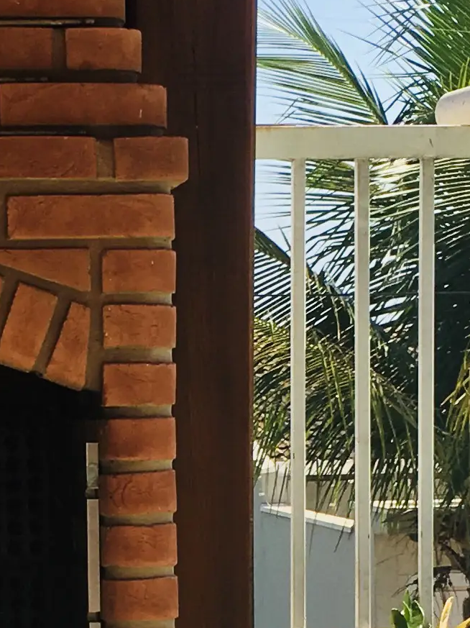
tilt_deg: -3.9
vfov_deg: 14.4
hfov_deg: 10.9
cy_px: 657
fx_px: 2428
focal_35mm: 134
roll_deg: +1.0
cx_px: -20
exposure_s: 1/864
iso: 25
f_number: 2.2
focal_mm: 4.15
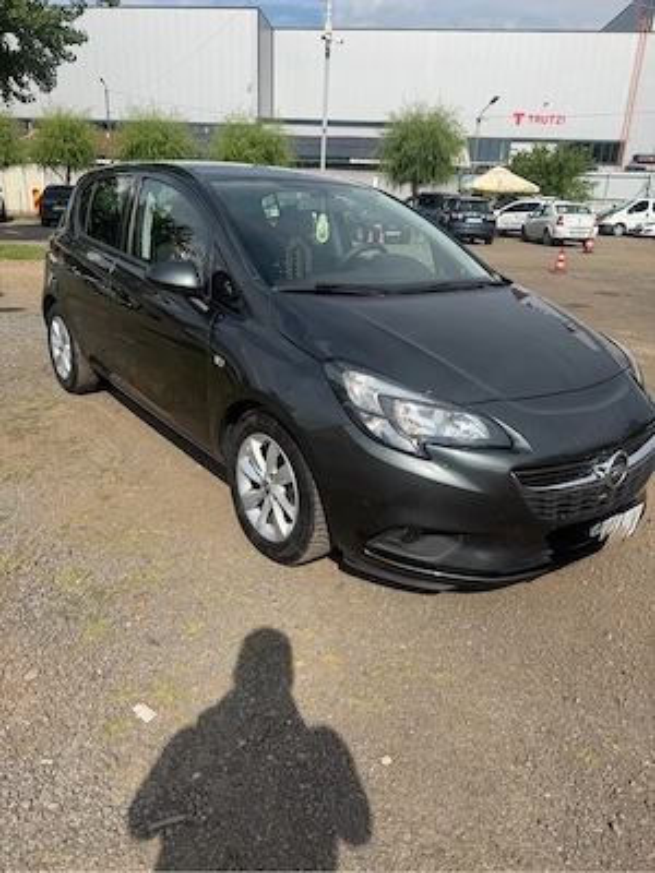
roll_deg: -2.5
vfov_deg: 71.6
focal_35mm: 24
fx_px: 606
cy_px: 436
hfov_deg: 56.8
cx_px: 328
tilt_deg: -20.9
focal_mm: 6.76
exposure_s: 1/5714
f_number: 1.78
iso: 80
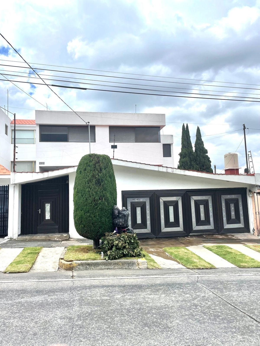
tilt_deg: +8.9
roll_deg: +2.5
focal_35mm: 26
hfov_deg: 53.1
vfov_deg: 67.3
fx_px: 260
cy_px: 173
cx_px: 130
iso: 32
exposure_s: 1/4000
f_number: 1.6
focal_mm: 4.2
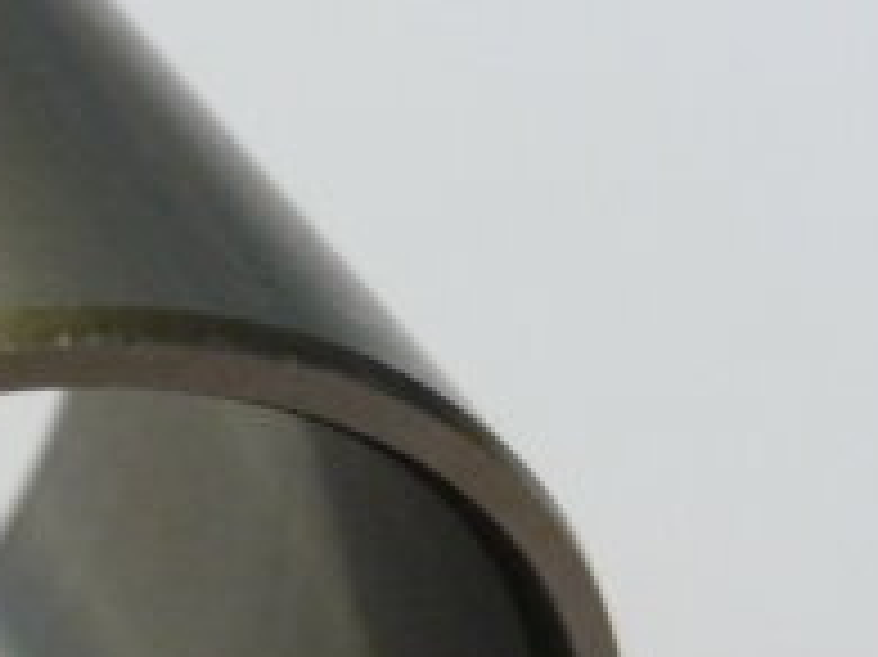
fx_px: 3752
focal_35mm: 148
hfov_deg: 12.9
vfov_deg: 9.9
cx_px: -297
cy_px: 724
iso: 400
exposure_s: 1/30
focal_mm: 8
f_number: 4.2
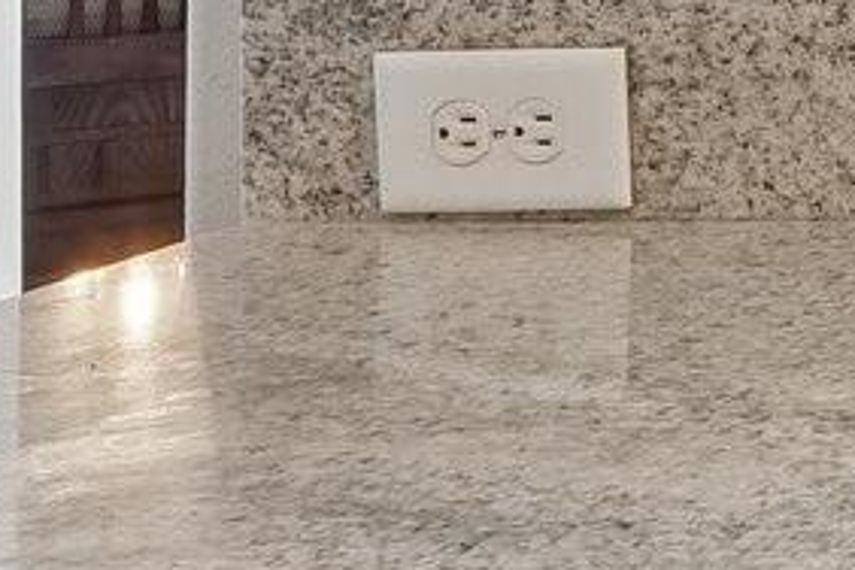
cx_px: 2186
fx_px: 2589
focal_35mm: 109
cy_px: -381
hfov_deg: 13.0
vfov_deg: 11.8
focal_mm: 10
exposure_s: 1/4
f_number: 8
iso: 400
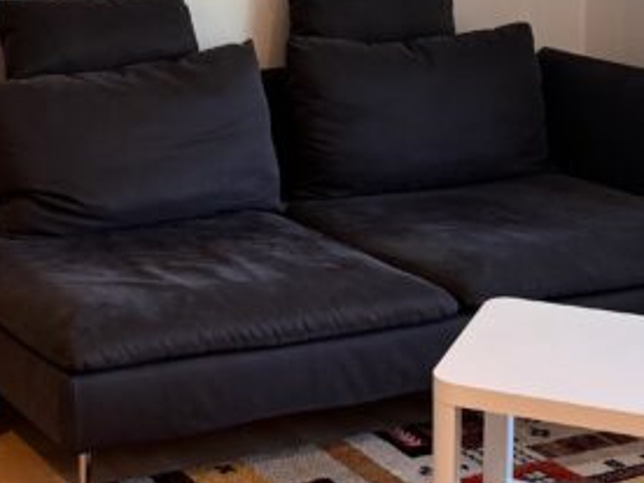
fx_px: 1656
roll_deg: +0.3
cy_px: -28
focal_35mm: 89
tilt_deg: -6.2
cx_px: 84
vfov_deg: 16.2
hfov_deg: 21.6
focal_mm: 6.76
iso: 160
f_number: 1.78
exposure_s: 1/100
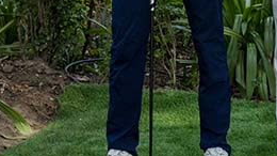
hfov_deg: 14.7
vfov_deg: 8.4
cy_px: -112
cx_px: 371
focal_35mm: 139
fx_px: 1021
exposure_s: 1/400
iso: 500
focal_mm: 36
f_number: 6.3
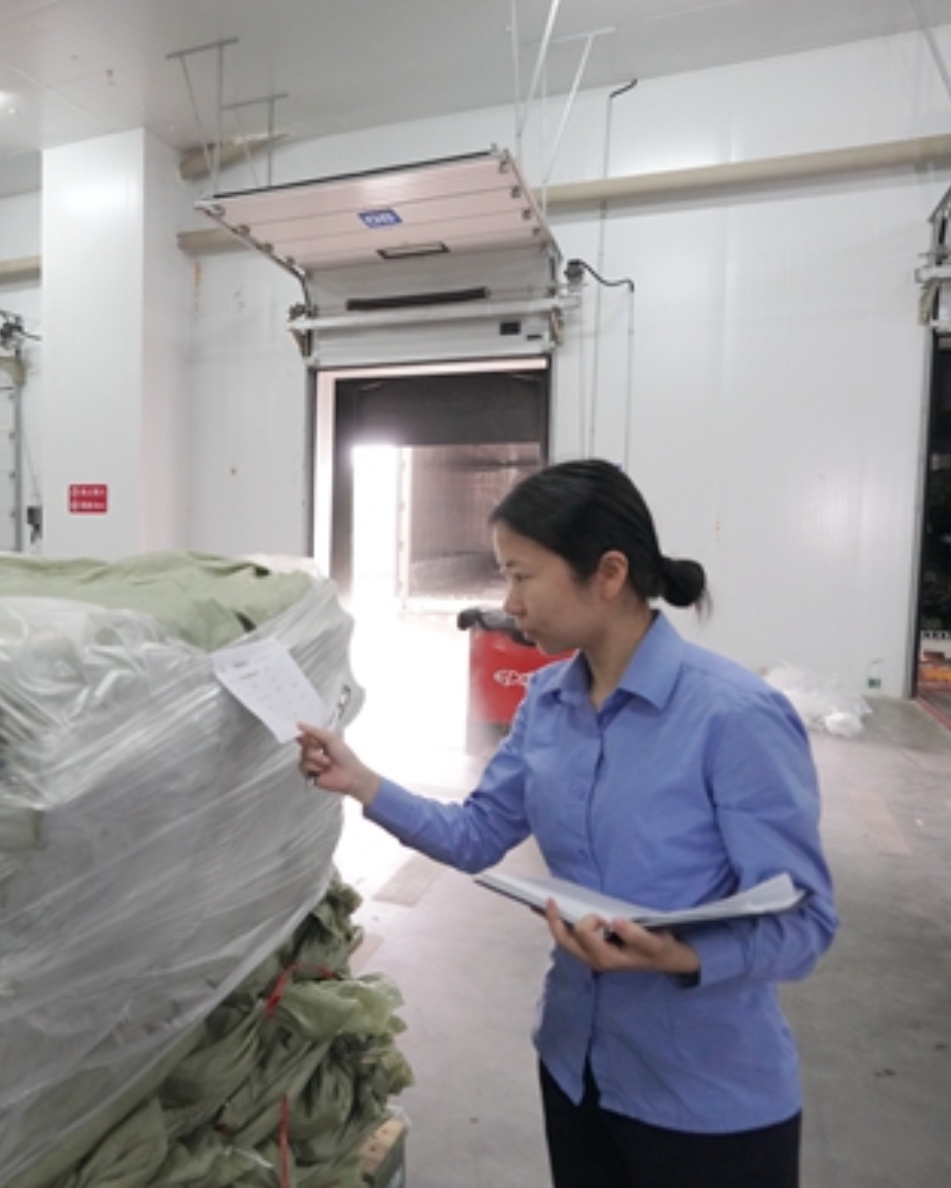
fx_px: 915
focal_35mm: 26
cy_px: 600
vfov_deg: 66.0
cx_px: 247
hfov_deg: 52.7
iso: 5000
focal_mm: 18
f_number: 4.5
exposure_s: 1/125
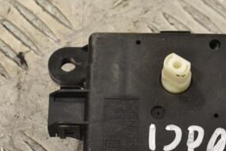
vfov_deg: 7.8
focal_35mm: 176
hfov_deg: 11.7
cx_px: 162
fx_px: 1105
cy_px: 114
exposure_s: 1/320
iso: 3200
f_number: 9
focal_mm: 55
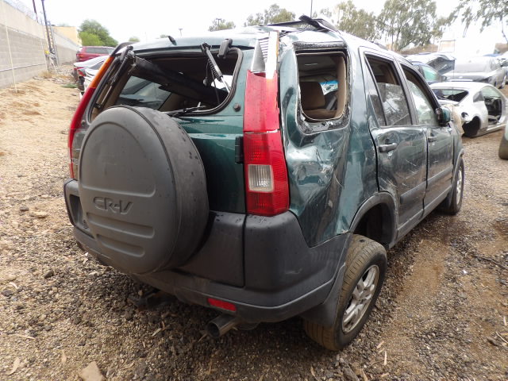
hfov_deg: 71.6
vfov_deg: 56.8
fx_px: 352
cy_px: 190
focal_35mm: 24
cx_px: 254
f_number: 3.2
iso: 100
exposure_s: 1/102
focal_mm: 4.3
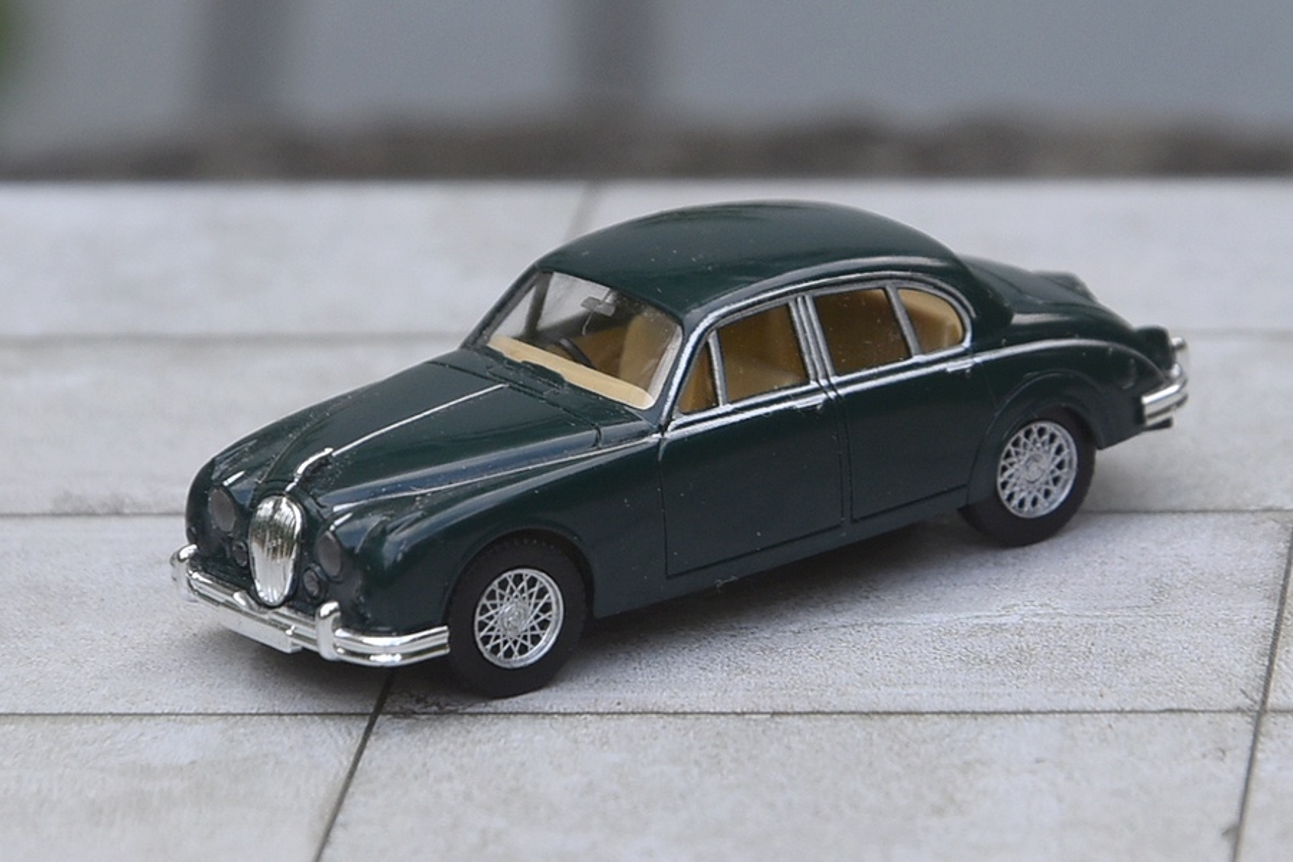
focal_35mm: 138
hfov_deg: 14.9
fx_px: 4956
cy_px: 431
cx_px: 646
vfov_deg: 9.9
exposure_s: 1/250
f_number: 8
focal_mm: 92
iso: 320
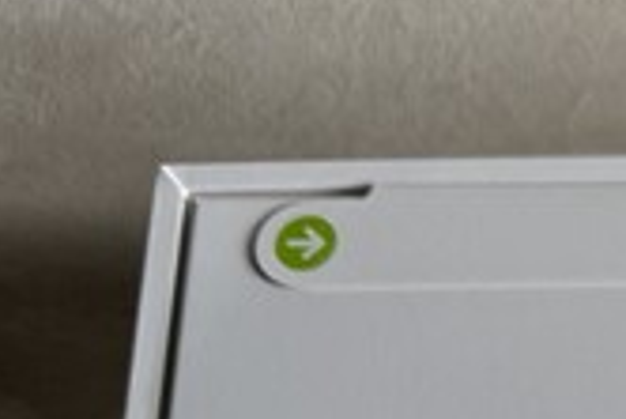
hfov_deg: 14.8
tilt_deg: -78.5
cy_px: 957
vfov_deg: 10.4
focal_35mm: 117
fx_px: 2036
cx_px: 1199
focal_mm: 6.76
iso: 64
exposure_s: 1/121
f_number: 1.78
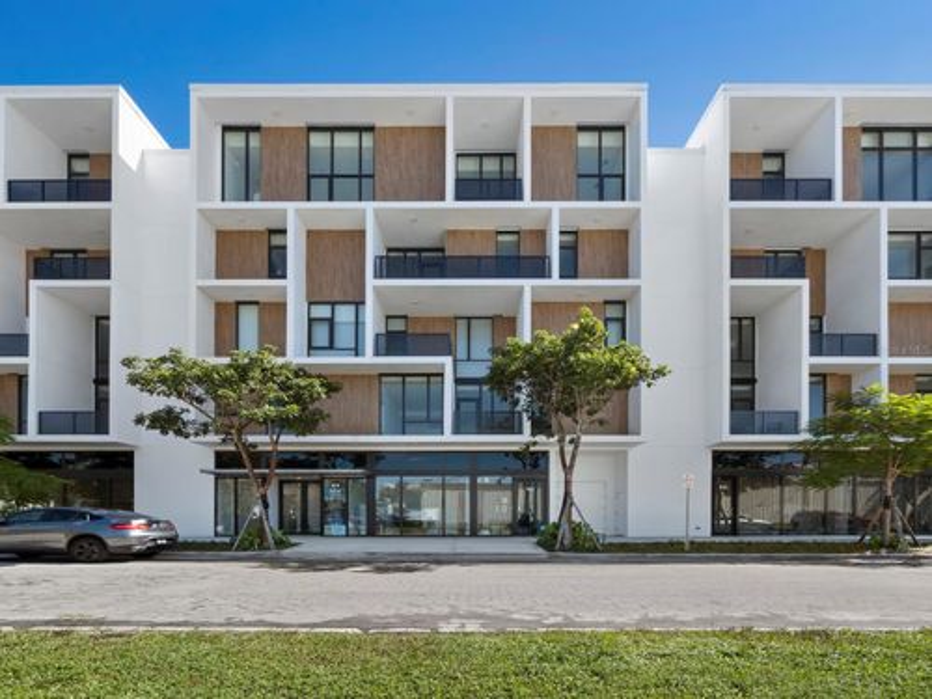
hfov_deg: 102.1
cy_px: 350
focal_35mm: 14
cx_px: 466
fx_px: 377
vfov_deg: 85.7
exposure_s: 1/320
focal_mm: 7
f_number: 7.1
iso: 400
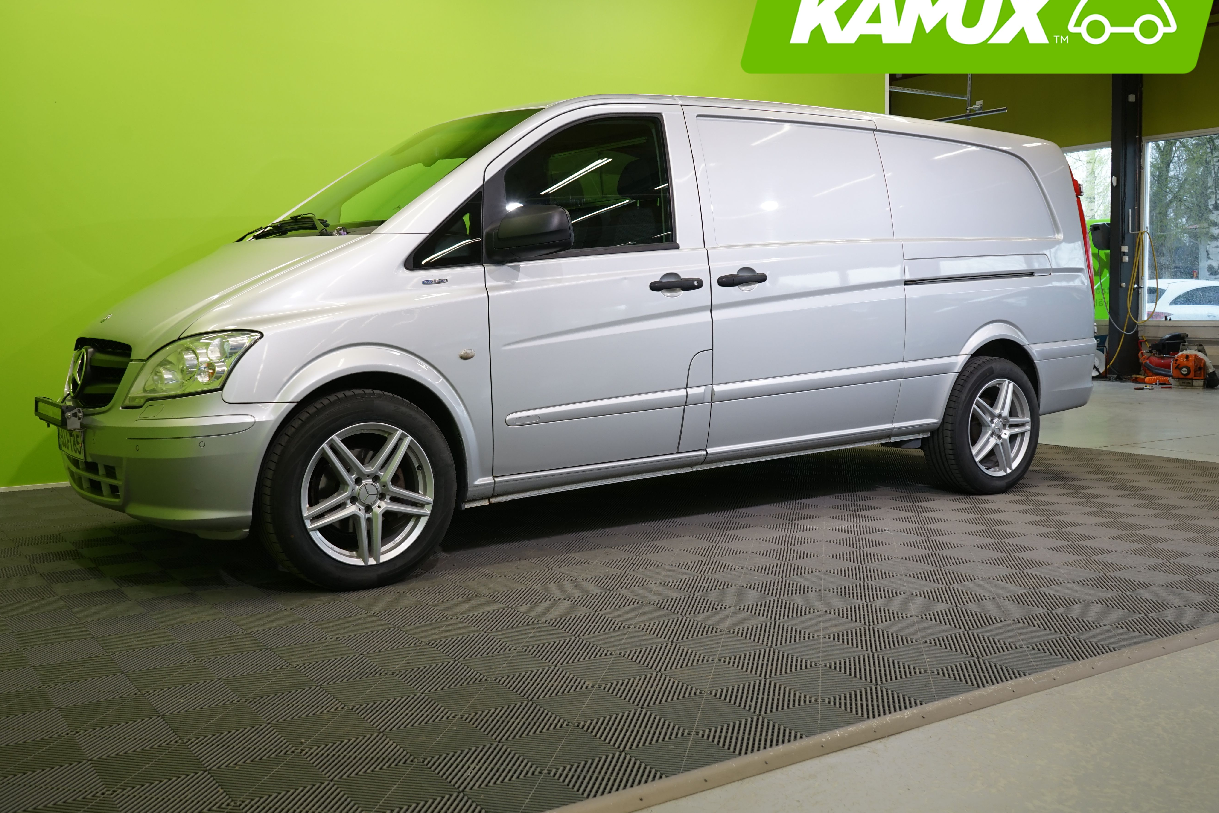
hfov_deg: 55.7
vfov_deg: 38.9
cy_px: 371
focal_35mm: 34
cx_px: 567
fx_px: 1151
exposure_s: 1/40
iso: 500
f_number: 6.3
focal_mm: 30
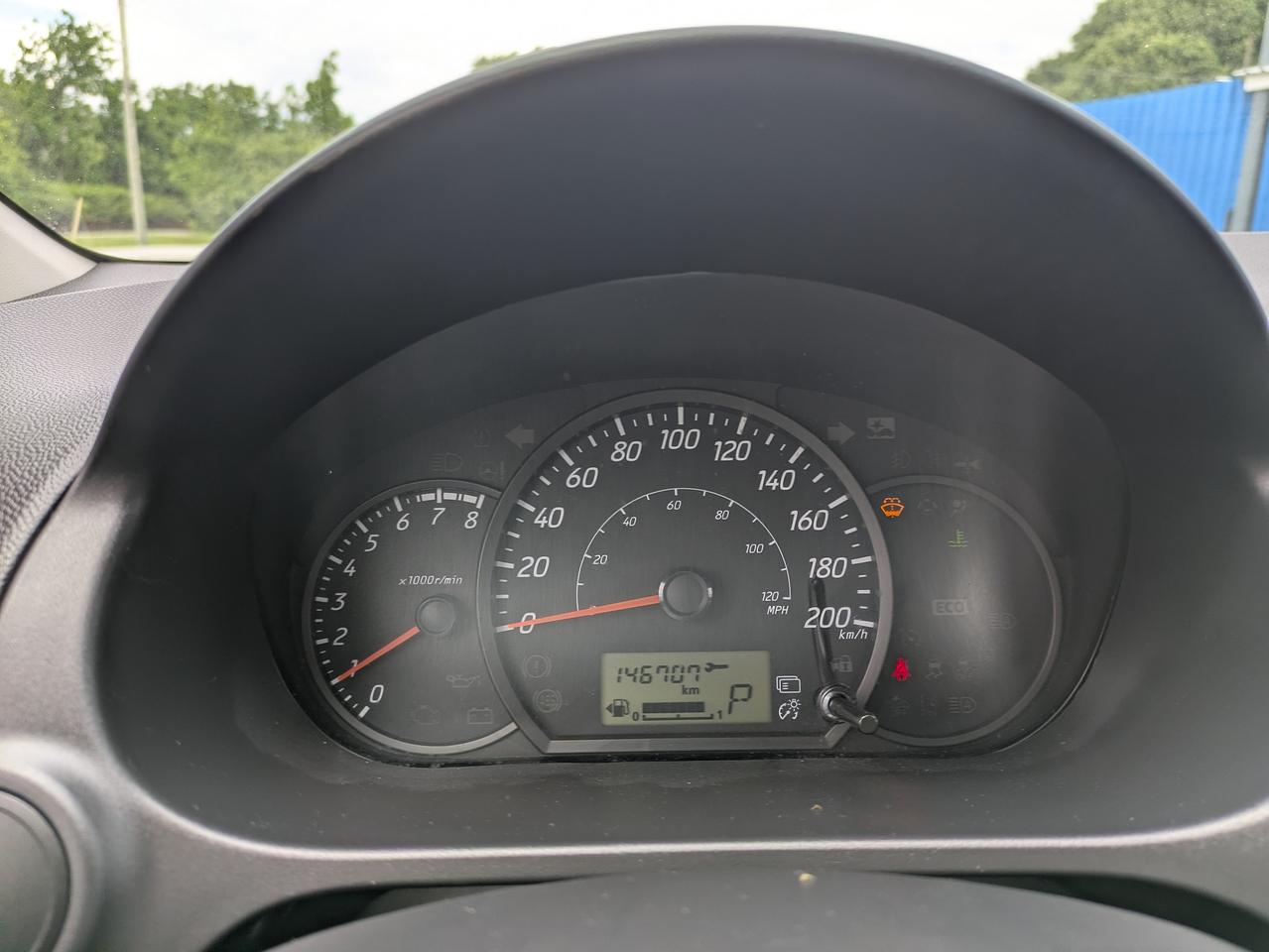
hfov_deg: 69.4
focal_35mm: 25
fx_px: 917
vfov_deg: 54.9
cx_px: 634
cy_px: 476
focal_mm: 5.43
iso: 35
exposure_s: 1/397
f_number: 1.89
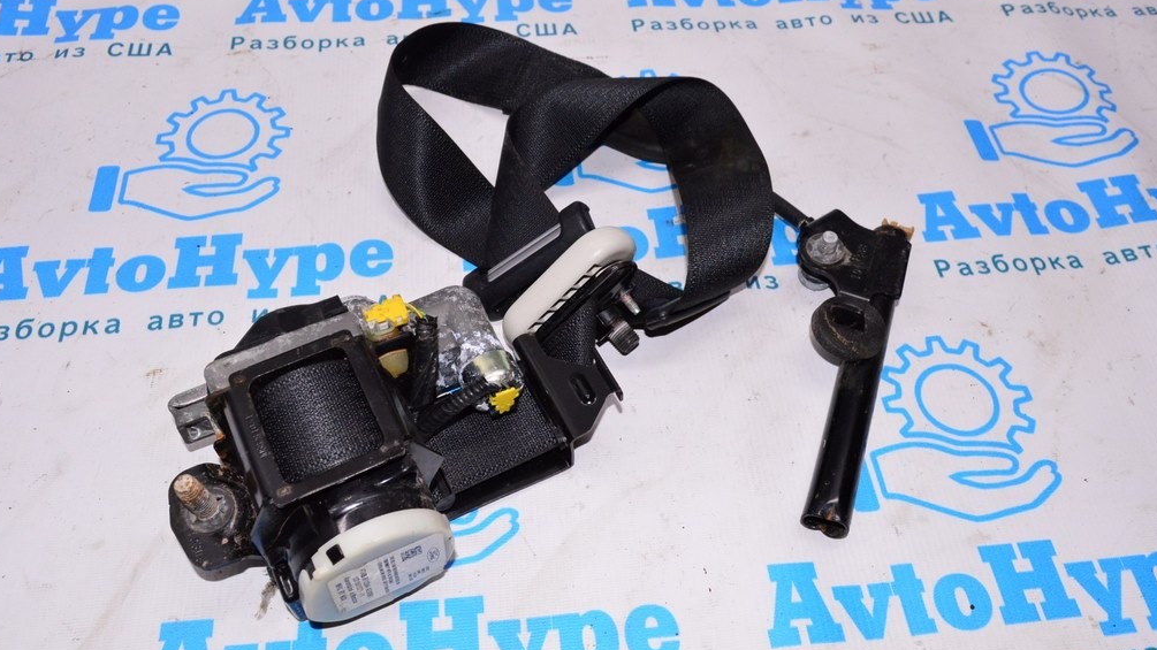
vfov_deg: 36.6
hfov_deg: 61.0
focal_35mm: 32
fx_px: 982
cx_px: 573
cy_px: 347
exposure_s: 1/200
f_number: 8
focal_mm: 20
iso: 1600
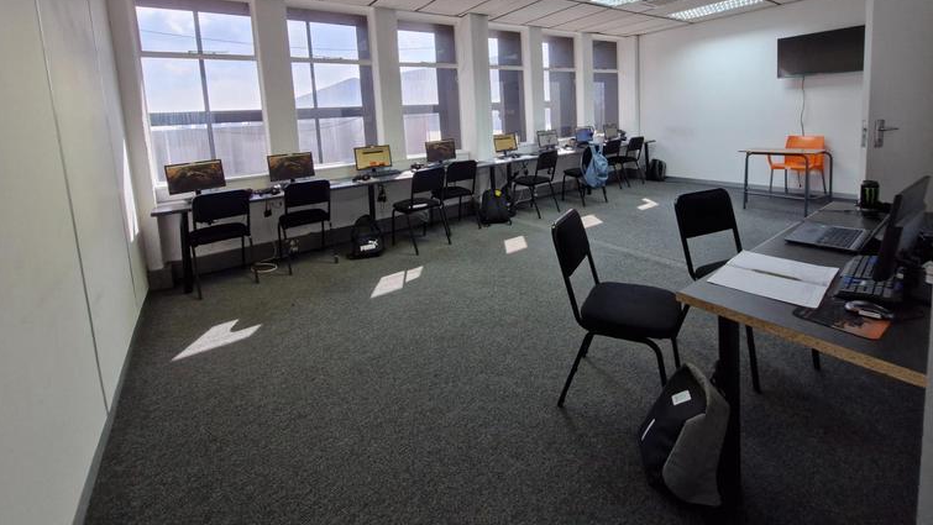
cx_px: 468
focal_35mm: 15
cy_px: 164
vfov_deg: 68.1
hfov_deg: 103.0
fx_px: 371
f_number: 2.2
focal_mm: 1.74
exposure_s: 1/50
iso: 160
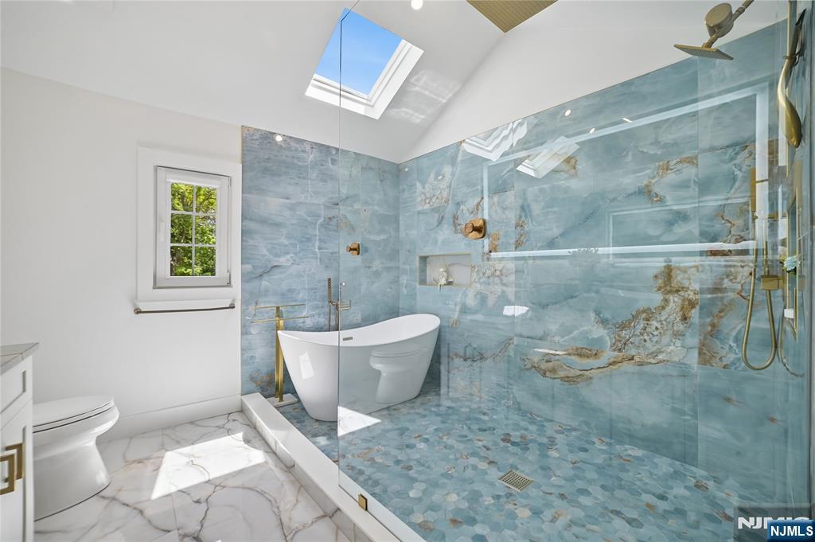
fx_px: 317
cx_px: 408
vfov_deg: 81.1
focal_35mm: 14
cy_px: 271
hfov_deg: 104.3
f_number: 6.3
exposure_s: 1/400
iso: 800
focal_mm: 14
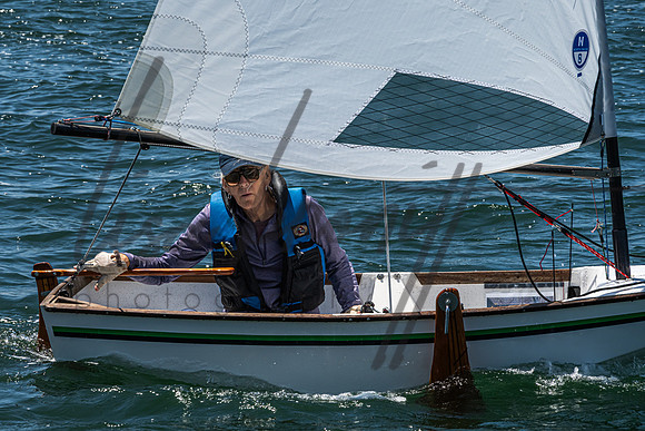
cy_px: 189
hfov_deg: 10.1
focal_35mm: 203
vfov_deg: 6.8
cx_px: 260
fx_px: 3640
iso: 250
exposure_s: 1/400
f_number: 18
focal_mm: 170
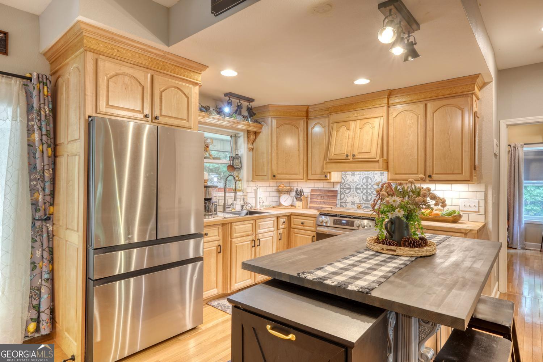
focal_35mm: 20
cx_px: 272
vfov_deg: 62.1
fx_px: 301
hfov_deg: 84.1
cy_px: 181
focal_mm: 13.3
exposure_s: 1
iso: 100
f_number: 8
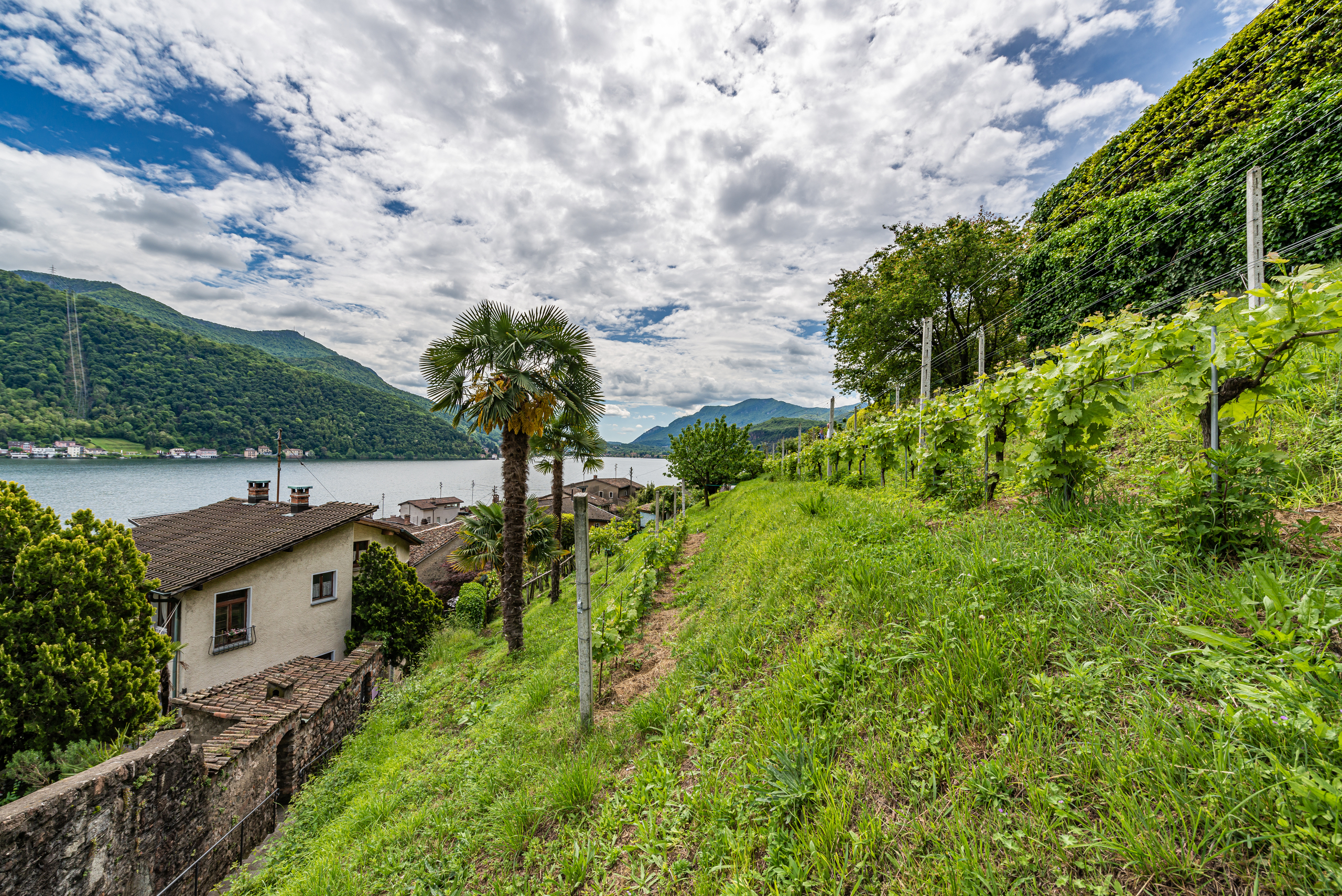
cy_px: 448
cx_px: 671
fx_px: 522
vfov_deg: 81.3
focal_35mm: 14
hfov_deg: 104.2
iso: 100
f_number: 9
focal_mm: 14
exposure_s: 1/250
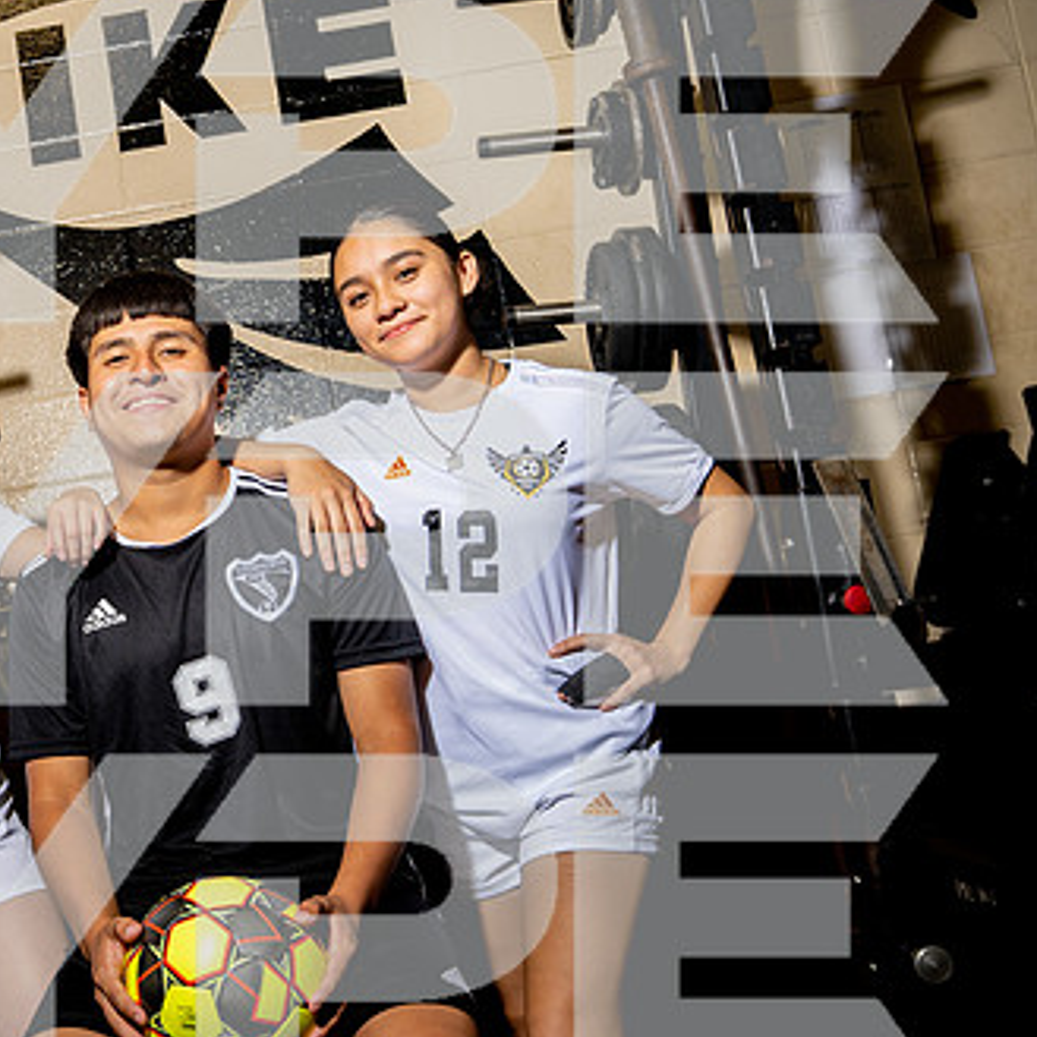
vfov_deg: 37.5
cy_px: 541
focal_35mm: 45
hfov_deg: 35.8
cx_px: 145
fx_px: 1525
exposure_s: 1/250
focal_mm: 30
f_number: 4.5
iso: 100
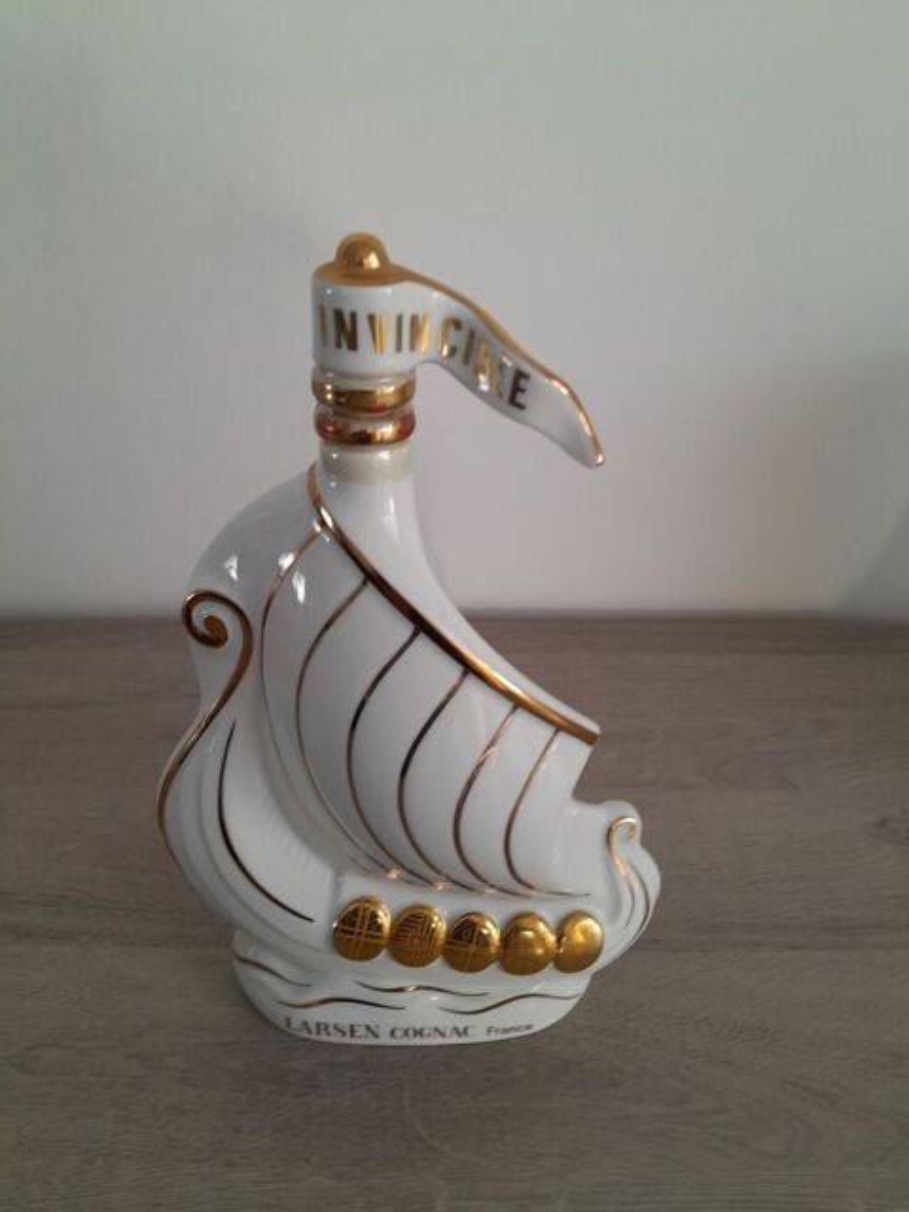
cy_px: 606
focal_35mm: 26
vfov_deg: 67.3
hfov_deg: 53.1
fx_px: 910
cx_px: 454
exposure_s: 1/50
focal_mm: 3.98
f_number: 1.8
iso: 125
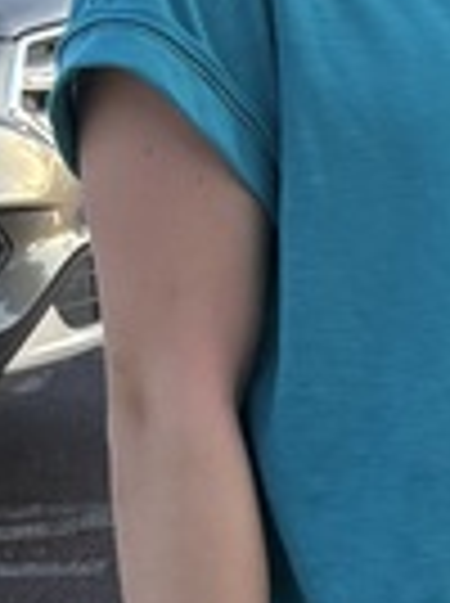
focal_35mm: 199
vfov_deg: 9.9
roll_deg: -0.3
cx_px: 1215
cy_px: 90
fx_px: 3460
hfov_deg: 6.9
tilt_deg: -3.8
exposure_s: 1/1155
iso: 50
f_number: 1.6
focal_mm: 5.96
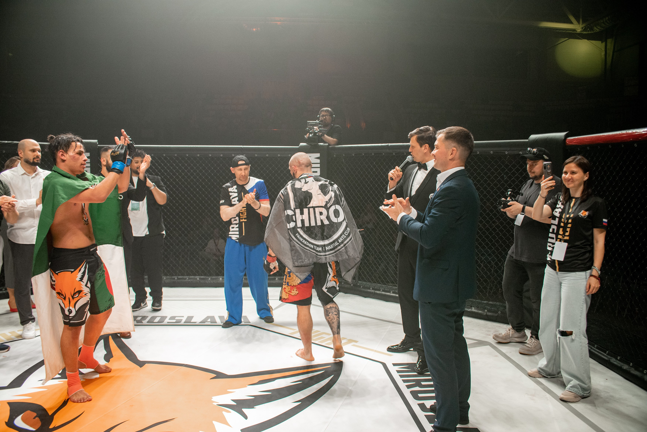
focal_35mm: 28
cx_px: 324
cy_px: 216
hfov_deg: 65.5
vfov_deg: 46.4
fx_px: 503
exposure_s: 1/640
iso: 2000
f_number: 4
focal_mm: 28
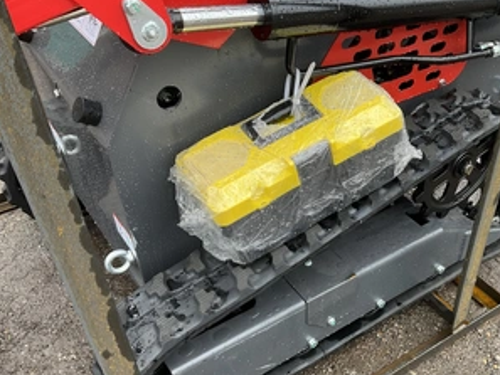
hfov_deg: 47.0
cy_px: 230
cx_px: 335
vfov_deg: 36.7
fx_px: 564
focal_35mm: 39
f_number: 1.8
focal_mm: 3
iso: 40
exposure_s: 1/122
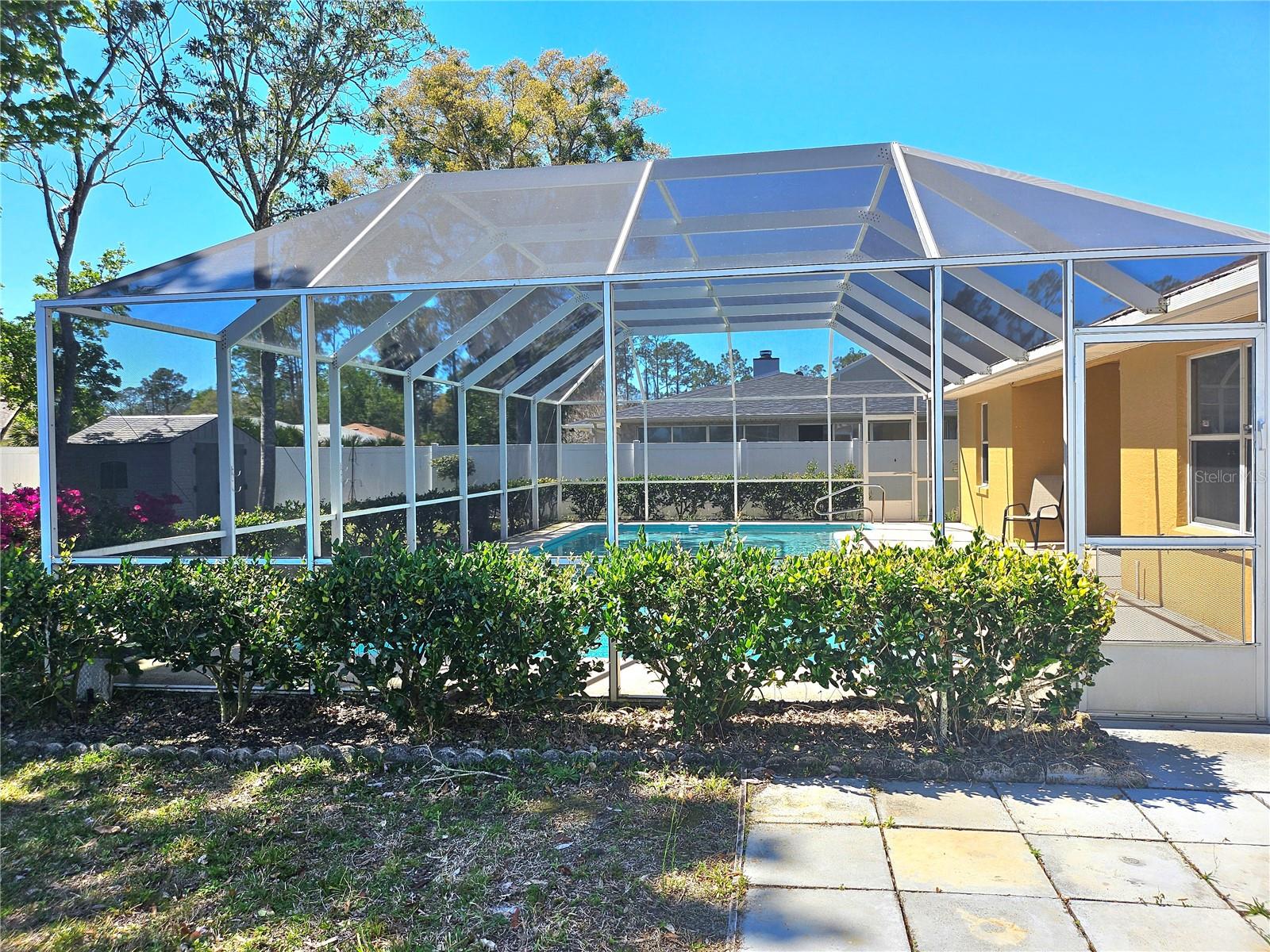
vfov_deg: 56.8
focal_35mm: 24
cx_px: 635
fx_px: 881
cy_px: 476
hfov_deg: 71.6
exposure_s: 1/2500
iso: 50
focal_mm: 5
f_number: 1.8
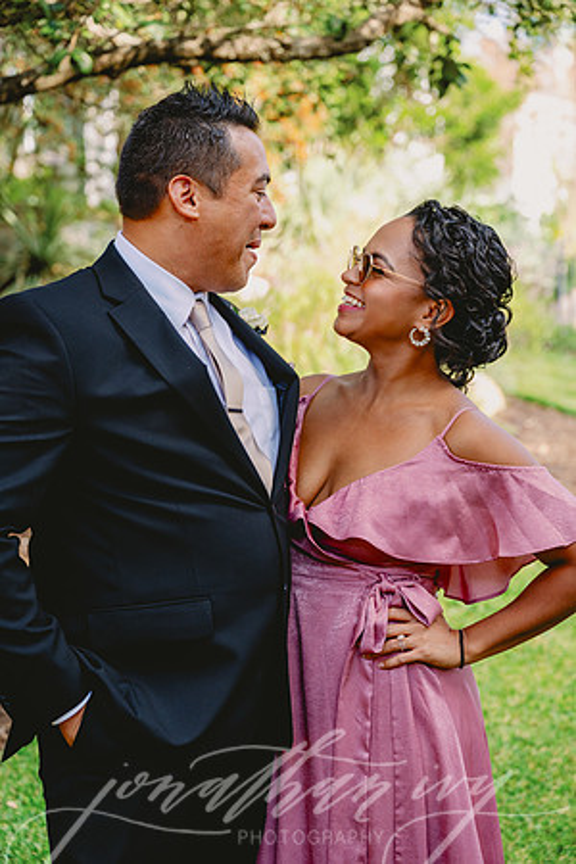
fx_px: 1440
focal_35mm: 60
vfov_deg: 33.4
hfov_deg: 22.6
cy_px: 432
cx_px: 288
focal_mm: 60
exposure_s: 1/320
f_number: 3.5
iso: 500
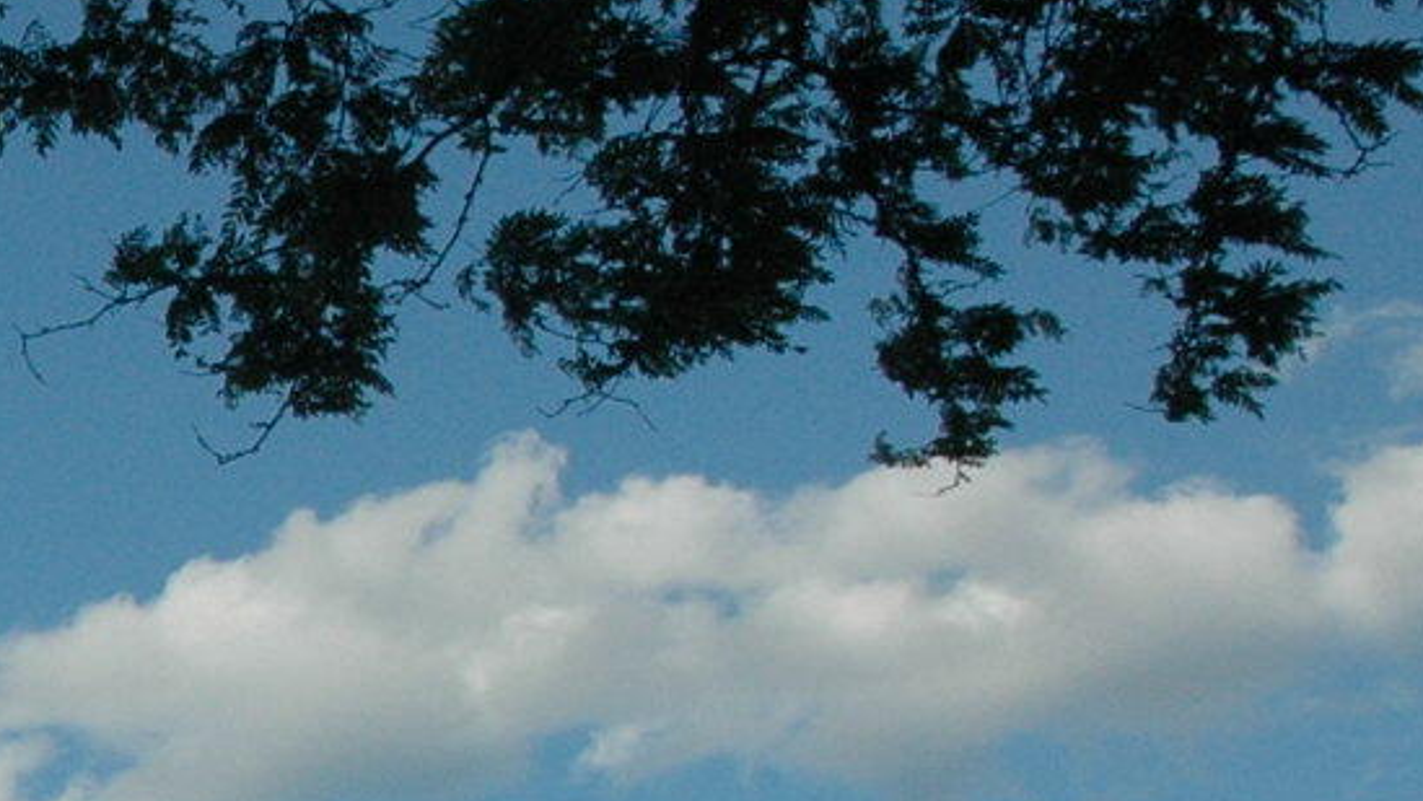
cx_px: -1464
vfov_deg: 8.6
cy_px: 811
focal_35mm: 141
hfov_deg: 13.1
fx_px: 5321
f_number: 11
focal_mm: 22
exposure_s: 1/500
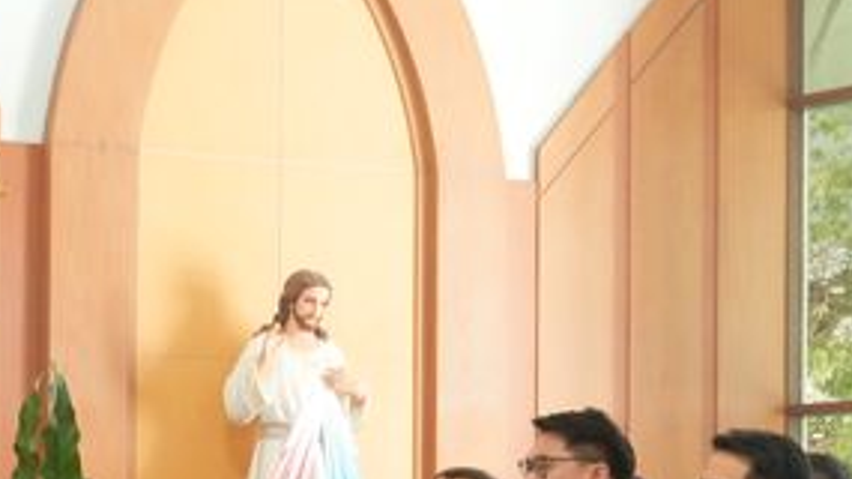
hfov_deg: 12.7
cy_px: 596
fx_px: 3703
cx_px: 1090
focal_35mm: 164
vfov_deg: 7.3
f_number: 6.3
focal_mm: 36
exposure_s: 1/60
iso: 1600
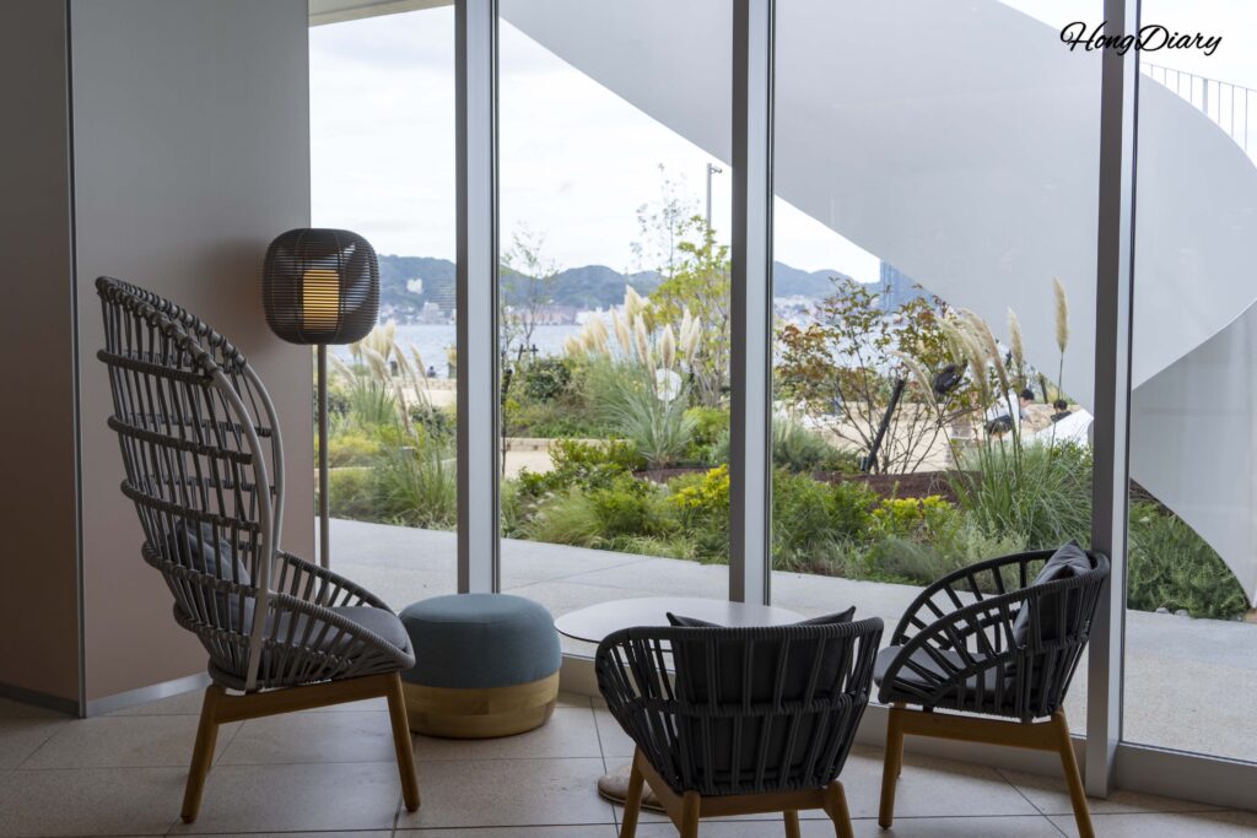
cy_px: 419
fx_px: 1397
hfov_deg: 48.5
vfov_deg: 33.4
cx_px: 628
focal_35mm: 40
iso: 100
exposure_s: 1/100
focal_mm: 40
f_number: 6.3
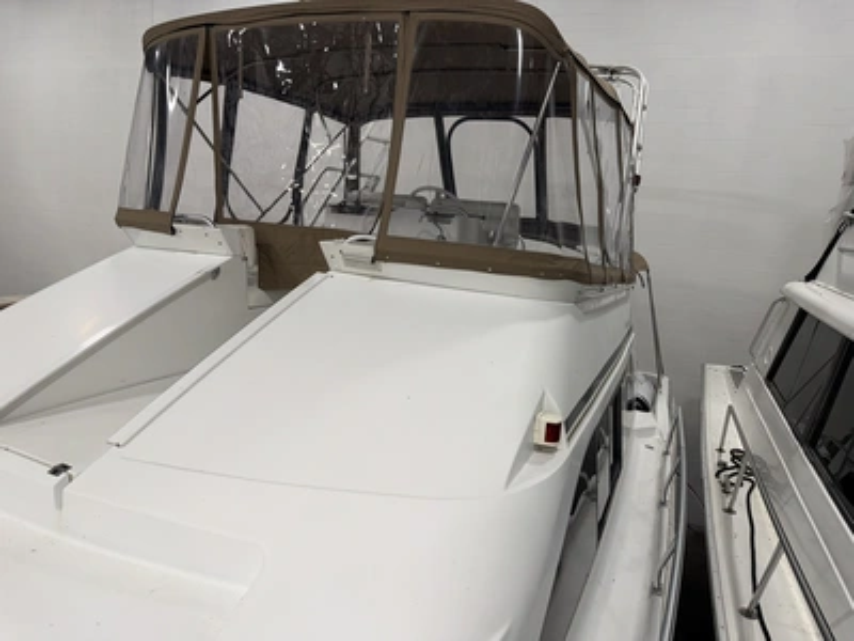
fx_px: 592
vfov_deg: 56.8
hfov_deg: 71.6
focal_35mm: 24
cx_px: 427
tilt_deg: -11.6
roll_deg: -3.6
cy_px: 320
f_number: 1.78
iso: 50
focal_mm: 6.76
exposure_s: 1/33
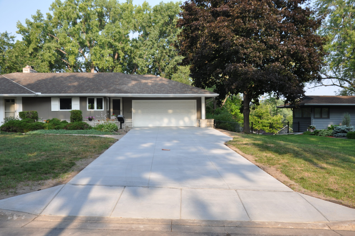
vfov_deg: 43.5
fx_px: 295
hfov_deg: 62.0
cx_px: 178
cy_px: 118
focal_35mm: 30
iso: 200
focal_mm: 20
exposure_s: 1/200
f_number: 7.1
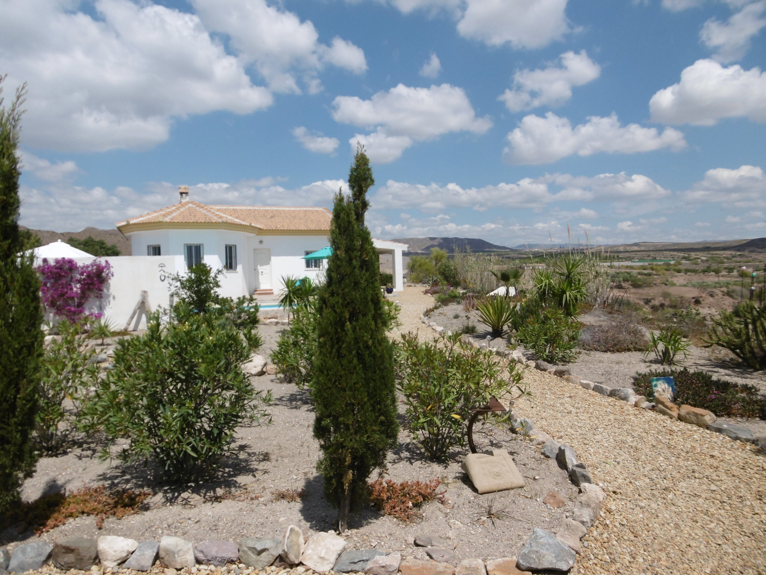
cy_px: 288
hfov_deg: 71.6
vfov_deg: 56.8
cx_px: 383
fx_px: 531
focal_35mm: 24
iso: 100
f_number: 7.8
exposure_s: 1/400
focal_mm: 4.3
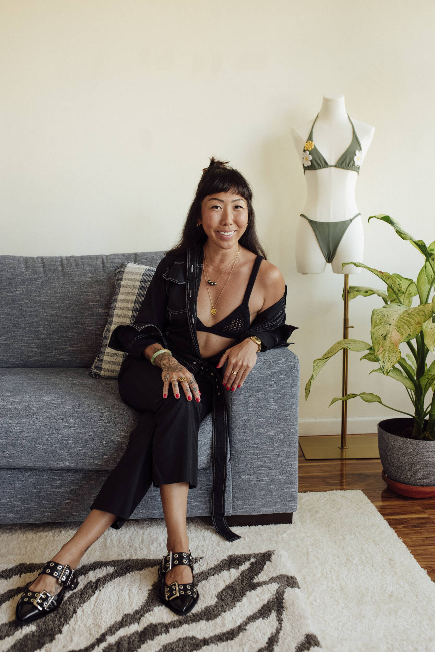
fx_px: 634
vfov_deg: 54.4
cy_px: 326
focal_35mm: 35
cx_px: 218
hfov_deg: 37.9
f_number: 4.5
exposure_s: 1/160
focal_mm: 35
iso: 800
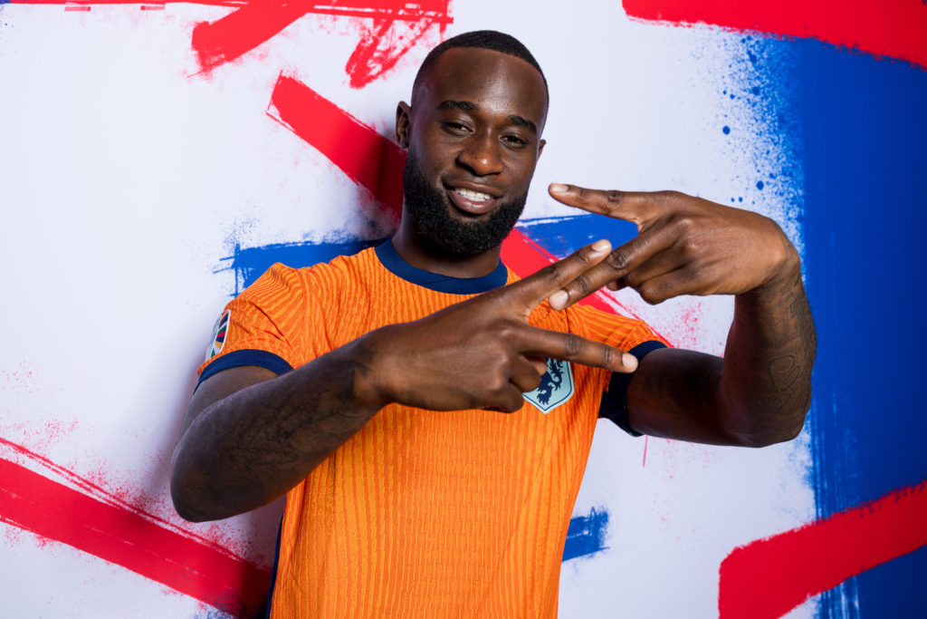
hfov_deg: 53.1
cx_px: 464
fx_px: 927
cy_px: 310
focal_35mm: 36
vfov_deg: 36.9
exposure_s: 1/200
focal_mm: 36
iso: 125
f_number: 6.3
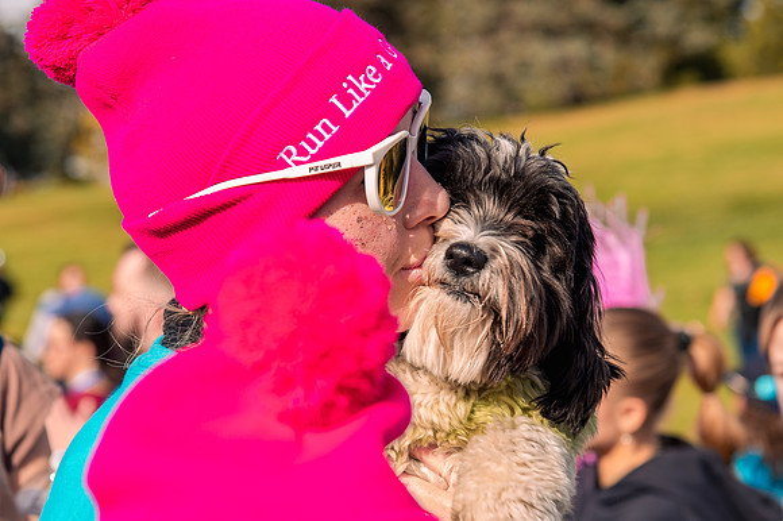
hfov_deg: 15.5
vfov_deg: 10.4
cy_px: 316
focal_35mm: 132
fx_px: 2875
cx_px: 448
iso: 200
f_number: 5.6
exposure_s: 1/320
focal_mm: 86
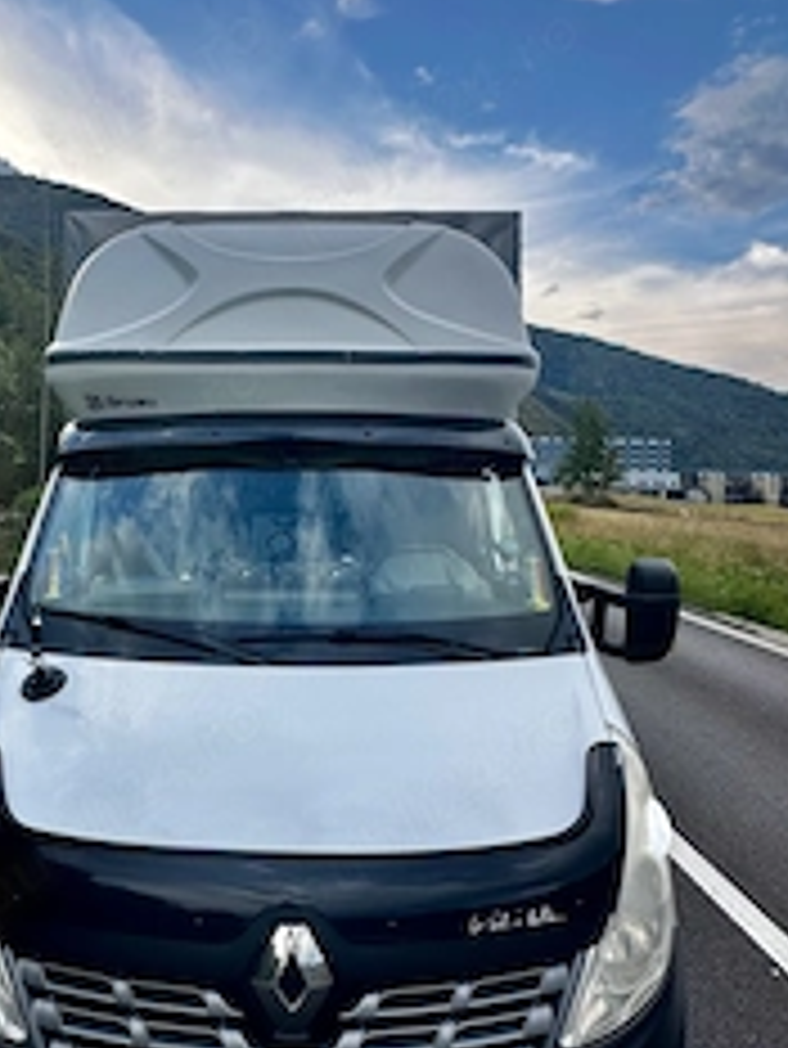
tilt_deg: -5.1
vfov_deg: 71.6
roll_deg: -1.8
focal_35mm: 24
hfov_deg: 55.9
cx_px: 275
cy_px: 540
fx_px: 728
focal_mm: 2.22
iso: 40
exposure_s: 1/330
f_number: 2.2
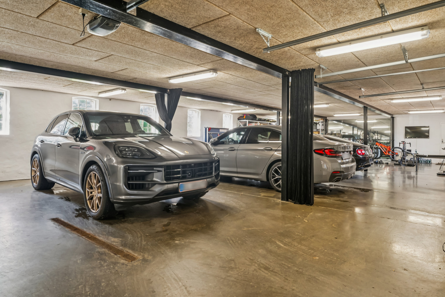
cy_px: 148
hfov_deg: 80.4
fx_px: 263
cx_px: 222
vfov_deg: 58.8
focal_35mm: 21
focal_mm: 21.3
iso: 800
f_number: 7.1
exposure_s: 1/15
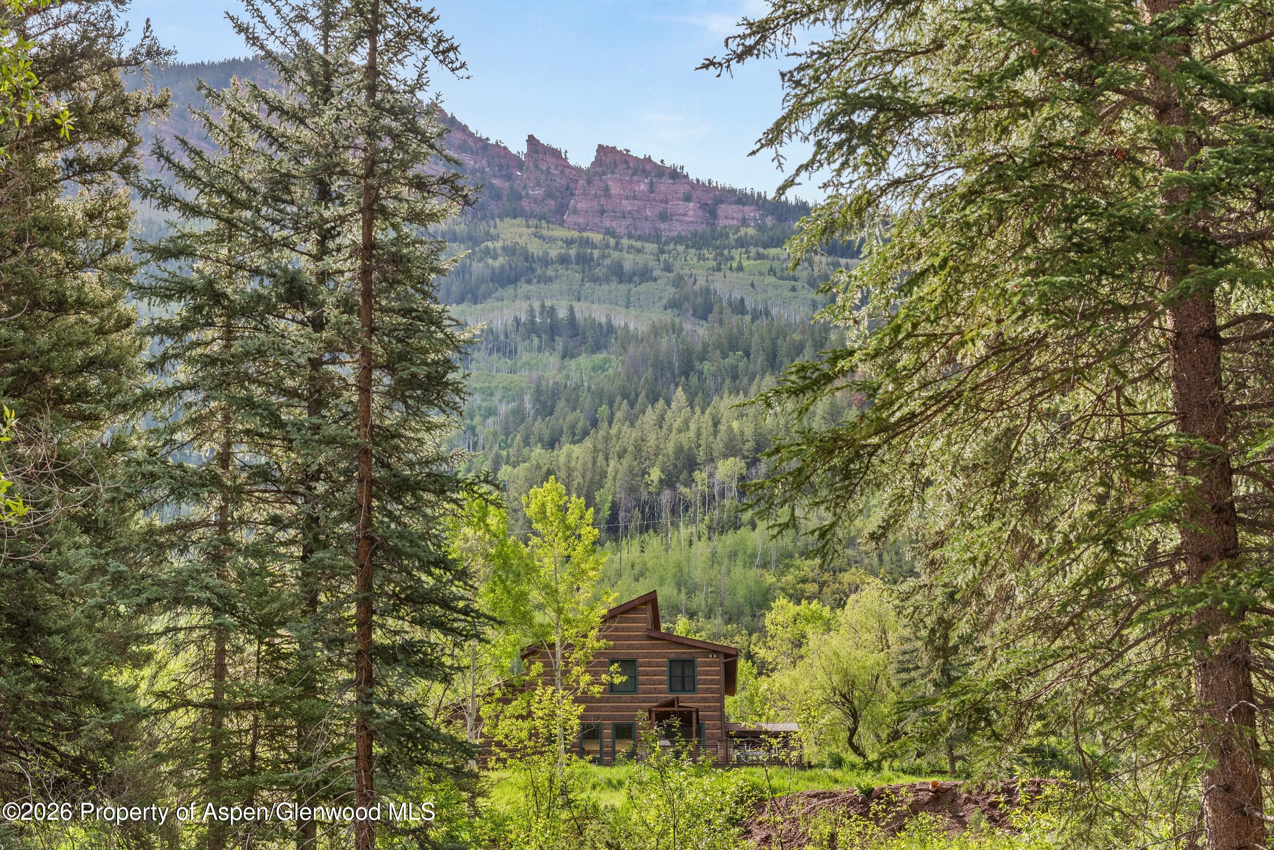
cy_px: 425
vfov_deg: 27.0
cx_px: 637
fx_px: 1769
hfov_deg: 39.6
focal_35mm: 50
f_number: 9
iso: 400
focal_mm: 50
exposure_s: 1/60
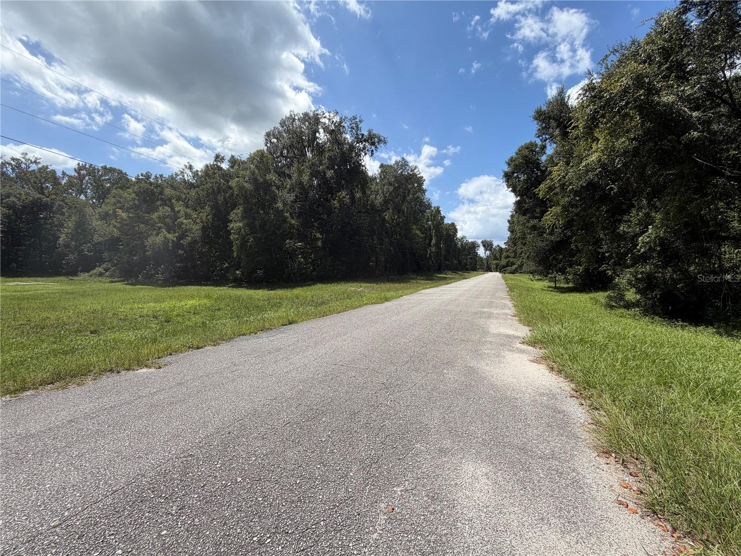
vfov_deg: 85.7
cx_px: 370
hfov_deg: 102.1
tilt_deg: -3.6
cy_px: 278
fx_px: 300
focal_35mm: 14
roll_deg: -1.2
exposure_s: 1/888
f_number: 2.2
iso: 20
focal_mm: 2.22
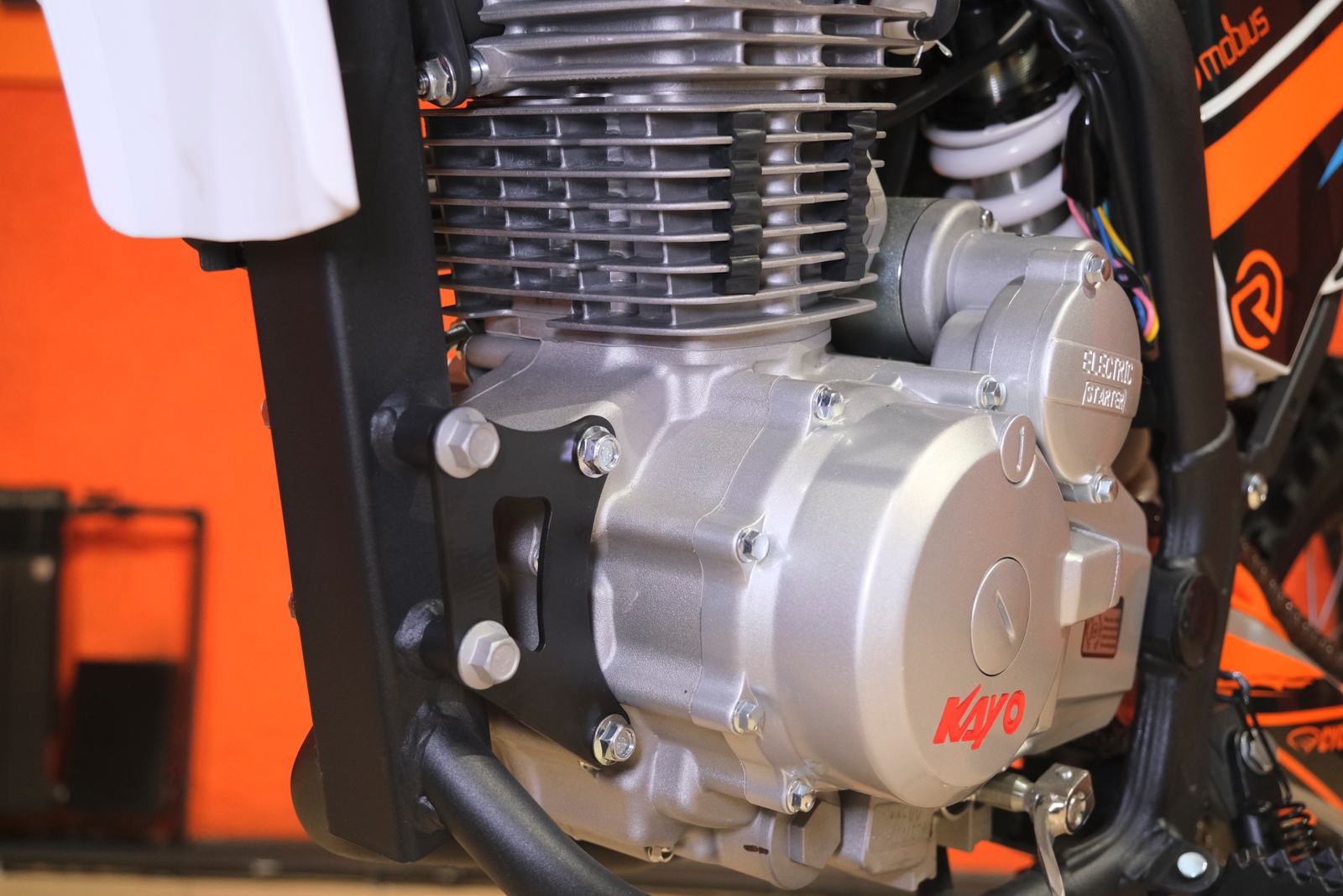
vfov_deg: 32.6
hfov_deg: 47.4
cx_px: 672
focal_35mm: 41
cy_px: 448
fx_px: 1530
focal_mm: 27.5
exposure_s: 1/125
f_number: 4
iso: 1600
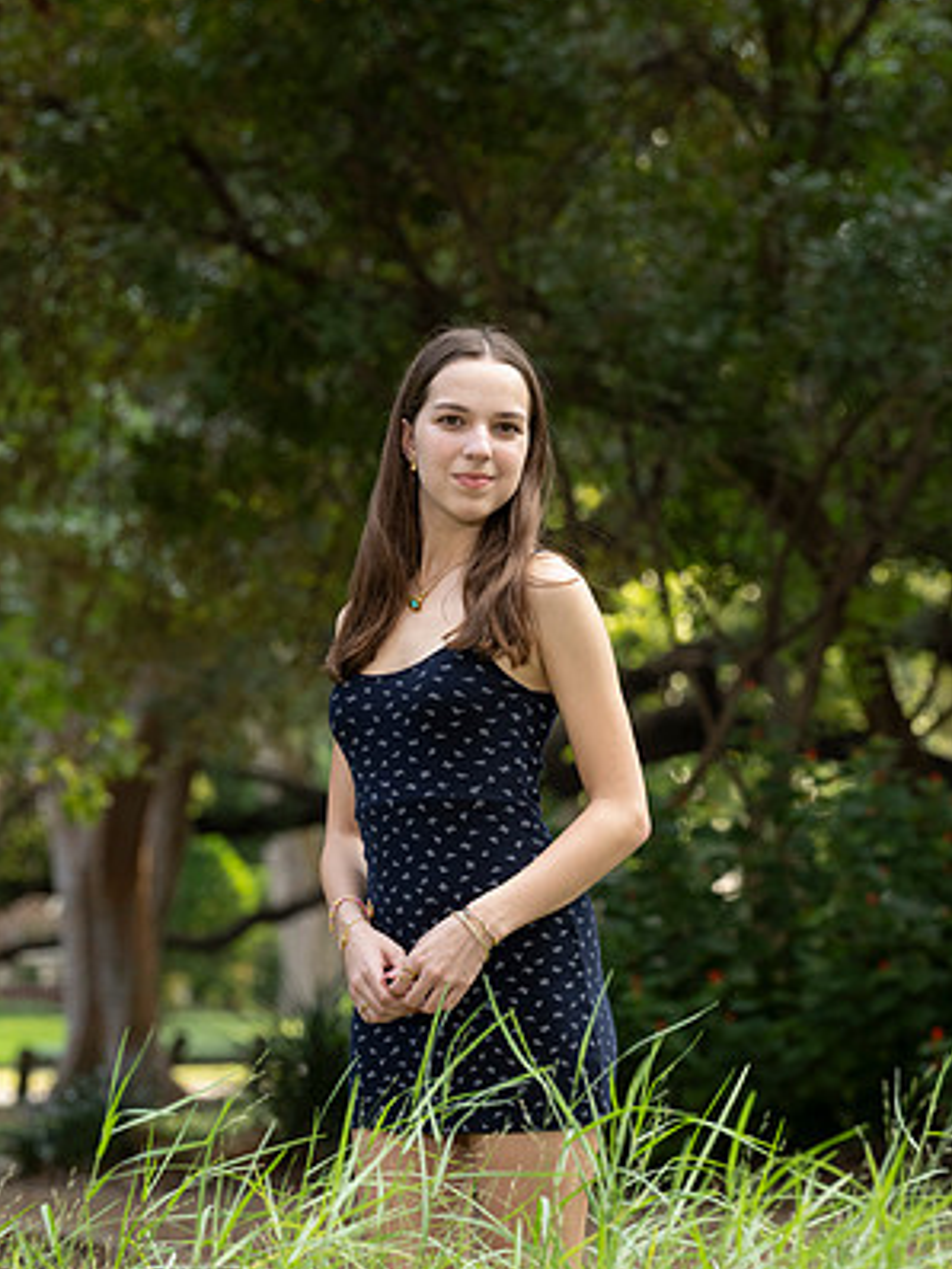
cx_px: 476
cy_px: 671
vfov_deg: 9.1
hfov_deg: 6.8
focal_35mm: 218
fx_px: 7990
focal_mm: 200
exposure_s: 1/200
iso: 1250
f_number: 8
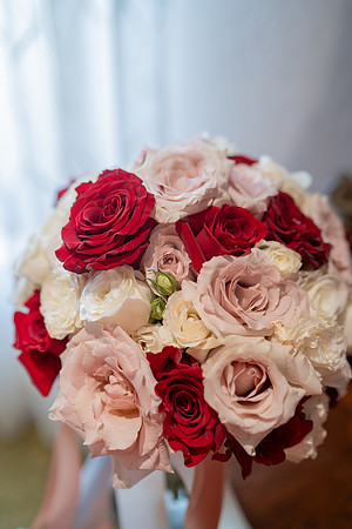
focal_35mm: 35
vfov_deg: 54.4
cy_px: 264
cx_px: 176
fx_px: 513
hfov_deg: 37.9
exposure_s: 1/250
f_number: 2
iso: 320
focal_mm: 35
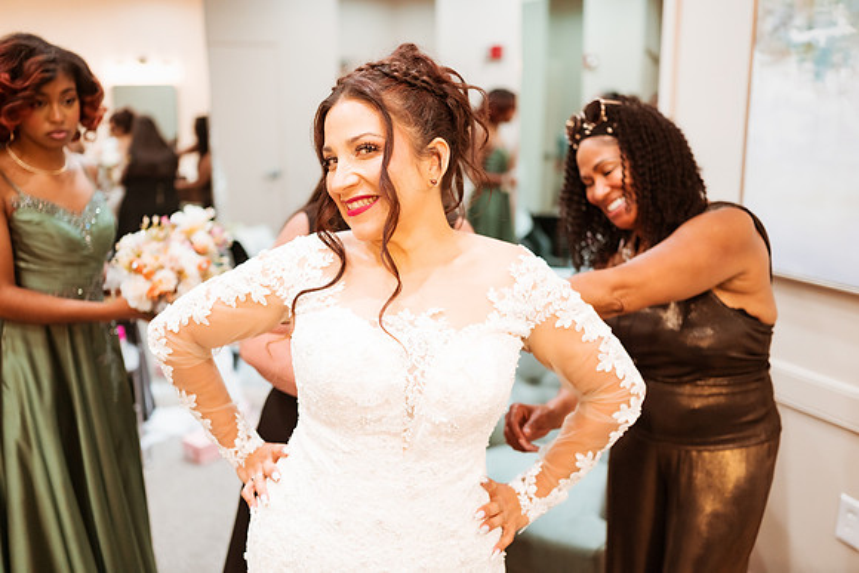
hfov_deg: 54.4
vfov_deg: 37.9
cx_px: 430
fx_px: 835
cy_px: 286
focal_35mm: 35
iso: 1250
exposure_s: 1/400
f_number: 1.8
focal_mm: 35
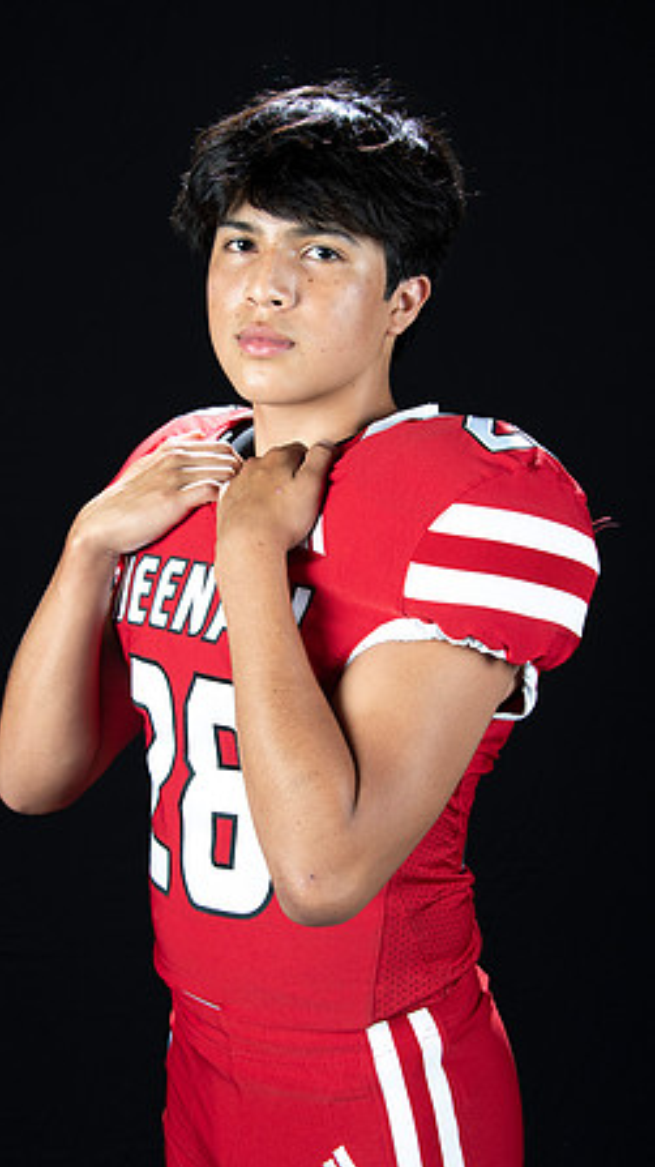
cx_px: 266
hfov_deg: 20.7
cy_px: 585
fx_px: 1793
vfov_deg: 36.0
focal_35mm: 58
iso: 320
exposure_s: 1/160
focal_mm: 55
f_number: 9
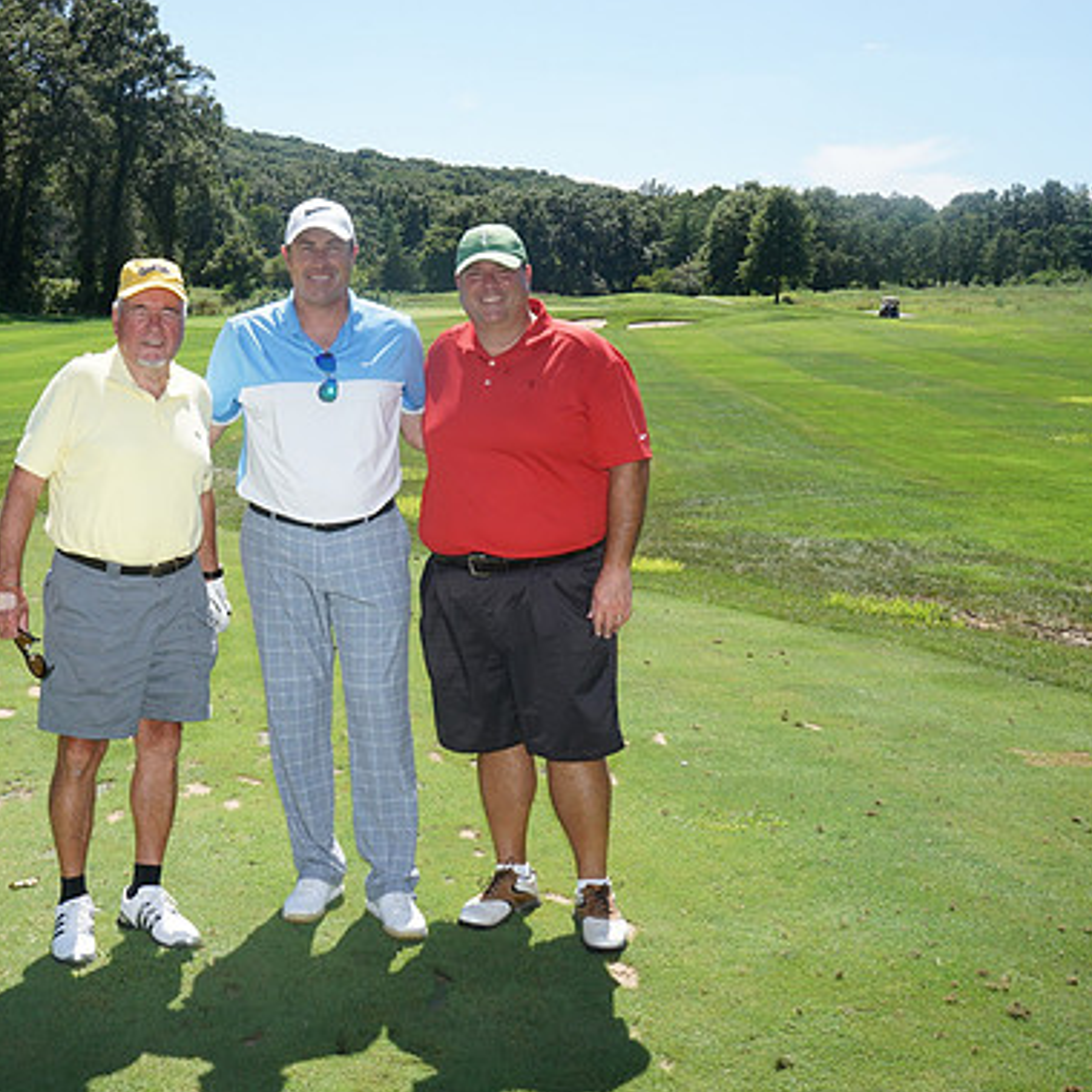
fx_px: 1713
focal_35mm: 48
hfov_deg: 34.8
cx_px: 313
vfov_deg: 35.4
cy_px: 545
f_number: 18
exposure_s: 1/250
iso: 800
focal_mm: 37
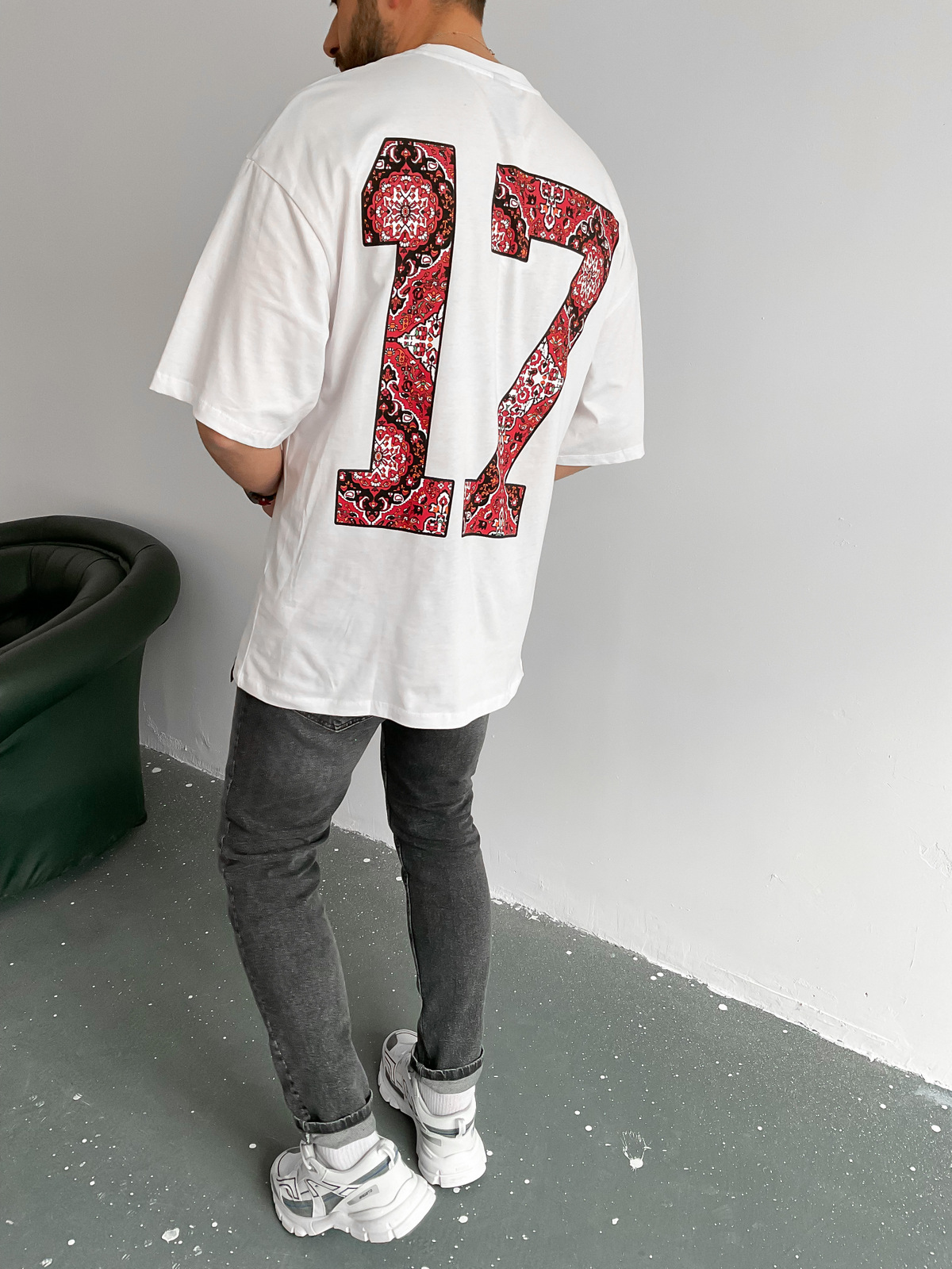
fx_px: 1063
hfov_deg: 48.2
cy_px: 634
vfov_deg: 61.7
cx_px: 476
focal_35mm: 29
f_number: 1.8
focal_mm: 3
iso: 64
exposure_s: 1/120
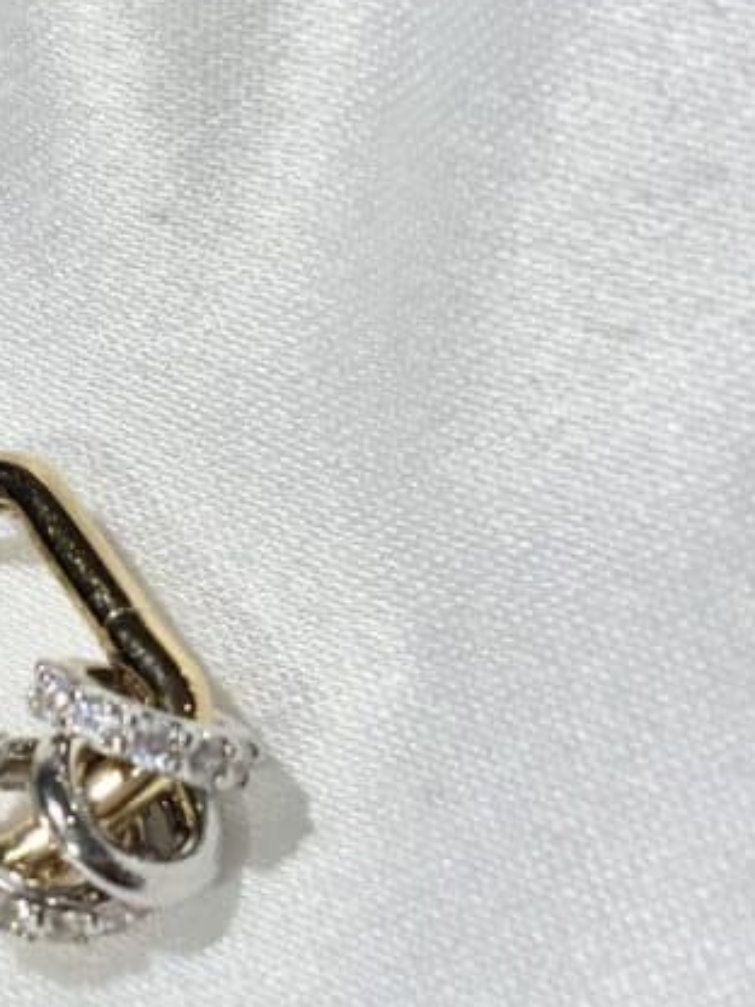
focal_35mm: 128
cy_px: 704
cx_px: -126
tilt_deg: -54.0
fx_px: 3722
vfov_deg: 15.4
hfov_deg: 11.4
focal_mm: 5.96
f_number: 1.6
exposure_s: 1/402
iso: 32
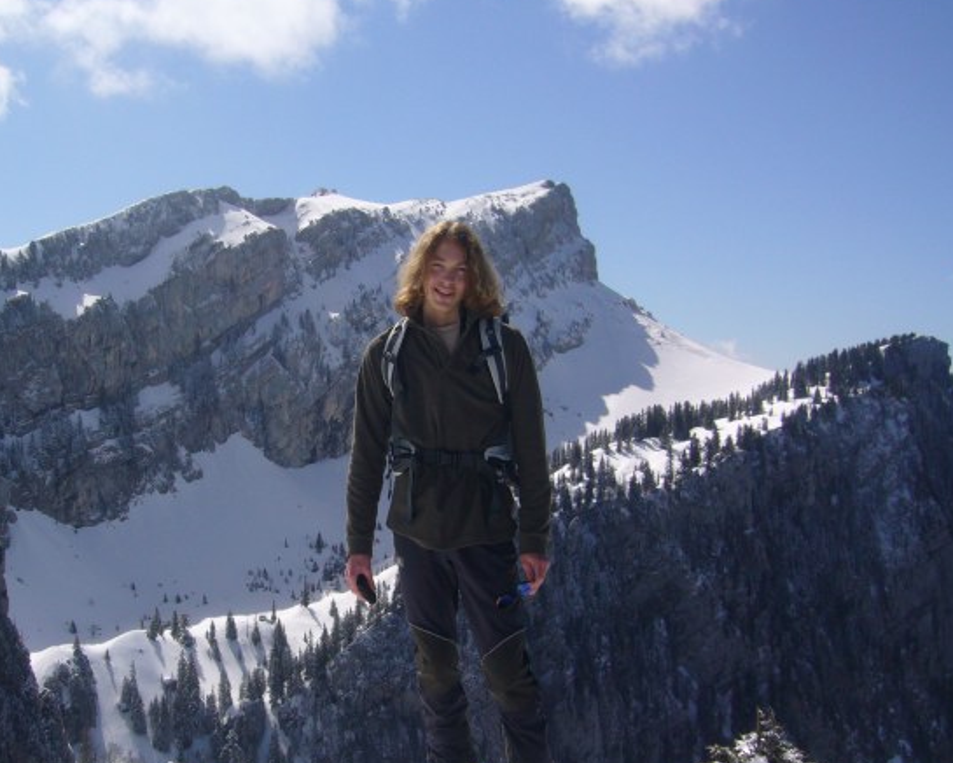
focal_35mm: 47
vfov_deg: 32.0
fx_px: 1326
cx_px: 337
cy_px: 438
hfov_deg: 39.2
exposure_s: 1/1000
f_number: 5.6
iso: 80
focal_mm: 5.8
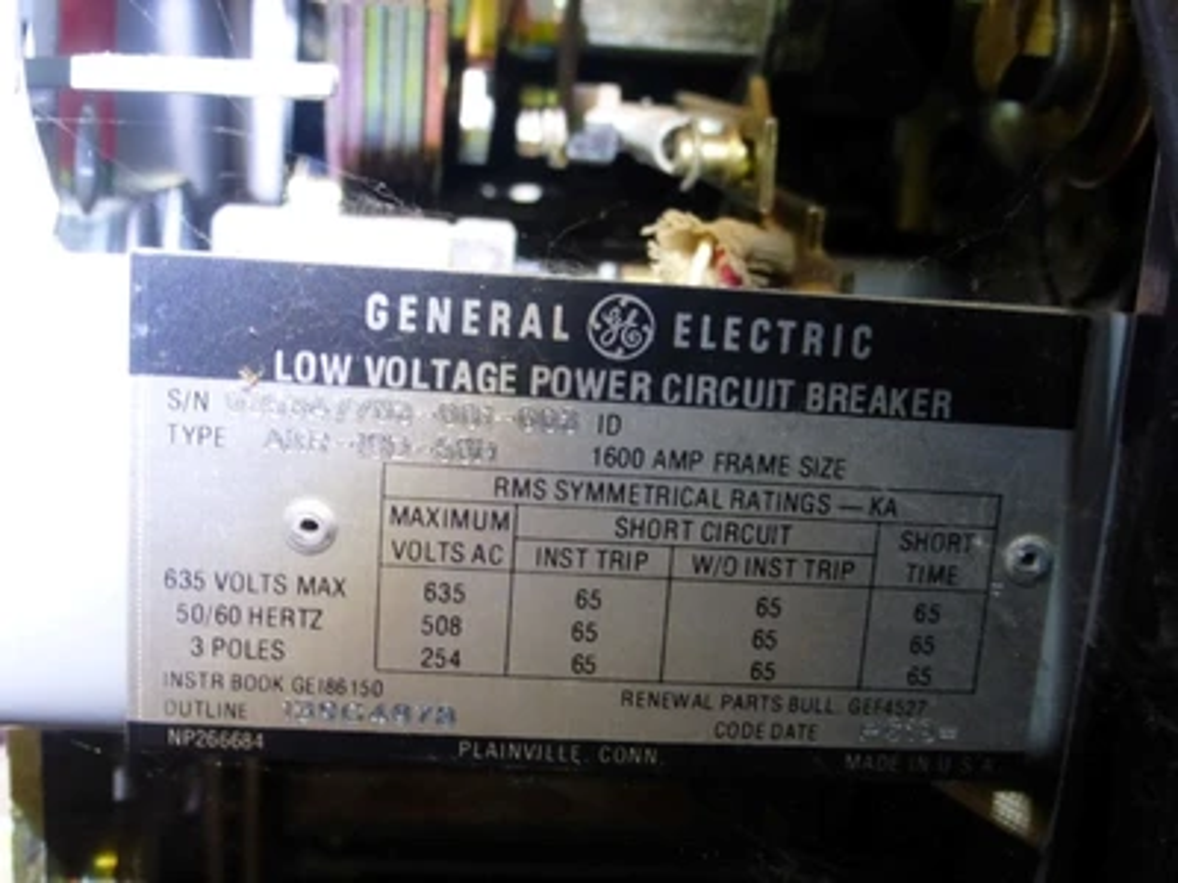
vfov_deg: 32.9
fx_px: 1497
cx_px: 589
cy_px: 442
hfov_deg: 42.9
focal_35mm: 44
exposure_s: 1/8
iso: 400
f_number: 4.1
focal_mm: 7.9
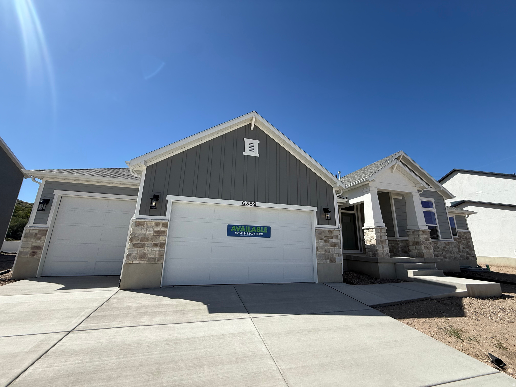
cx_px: 258
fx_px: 209
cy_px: 194
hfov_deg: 102.1
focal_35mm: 14
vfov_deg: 85.7
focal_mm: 2.22
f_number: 2.2
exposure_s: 1/1534
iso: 50
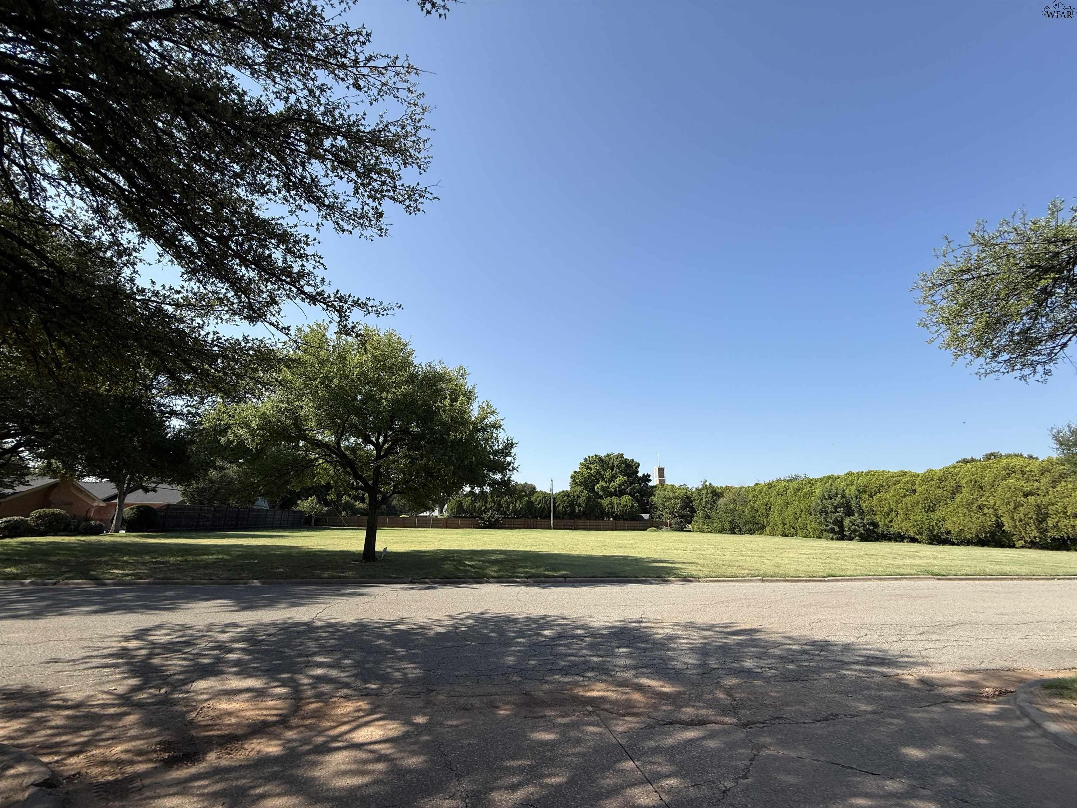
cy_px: 404
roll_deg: -0.8
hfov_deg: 102.1
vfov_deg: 85.7
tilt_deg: +15.8
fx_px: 436
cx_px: 538
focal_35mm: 14
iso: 50
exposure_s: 1/1795
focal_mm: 2.22
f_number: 2.2
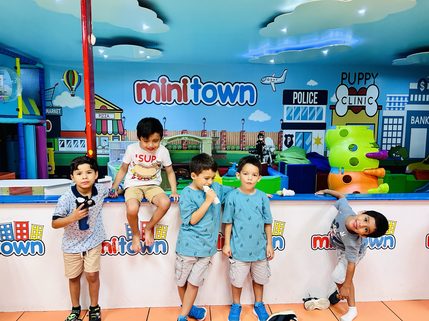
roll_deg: -0.2
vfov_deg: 53.1
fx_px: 322
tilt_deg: -5.8
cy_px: 160
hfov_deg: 67.3
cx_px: 214
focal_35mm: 26
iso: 200
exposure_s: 1/60
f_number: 1.5
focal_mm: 5.7
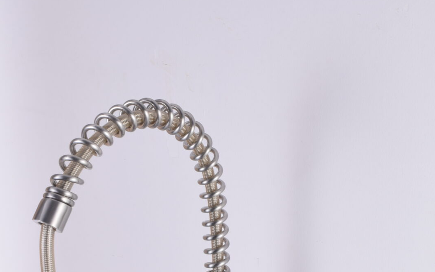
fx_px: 960
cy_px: 305
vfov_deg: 15.6
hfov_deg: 25.5
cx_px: 215
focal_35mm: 81
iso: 100
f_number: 8
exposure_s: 1/160
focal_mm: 22
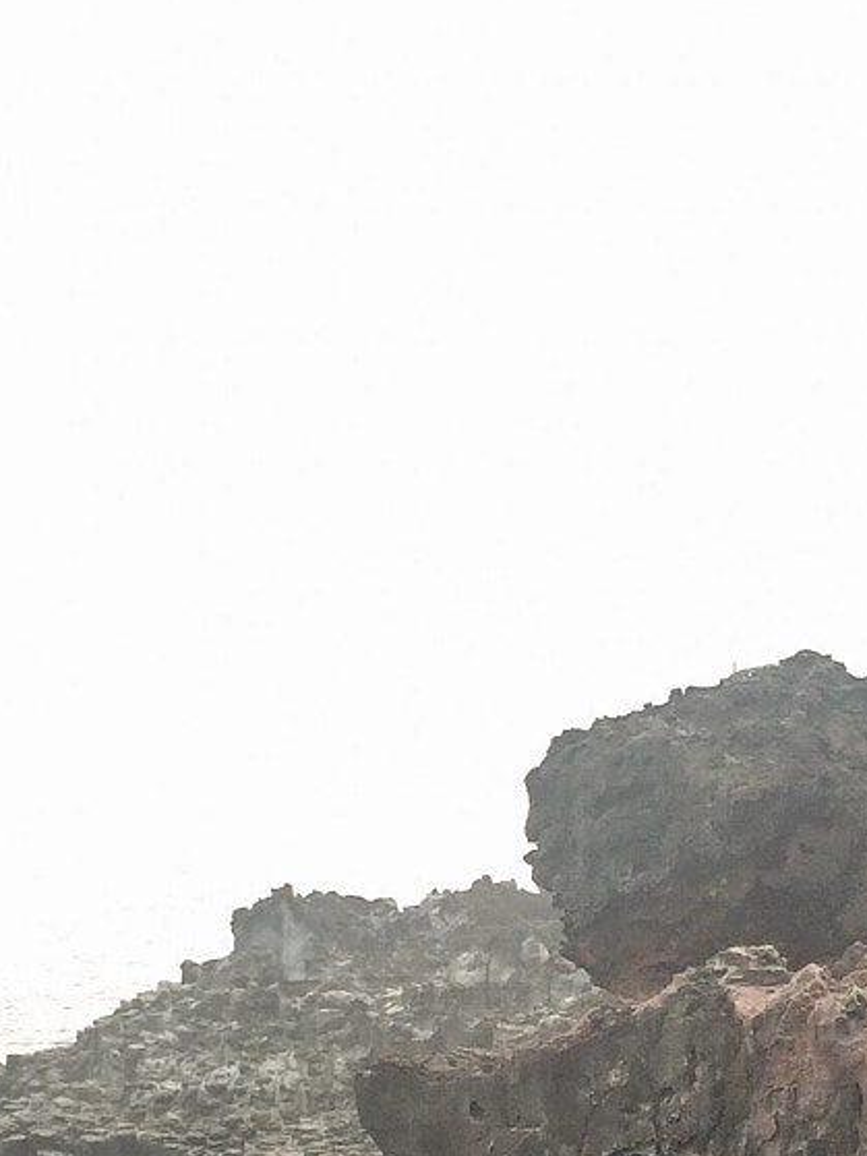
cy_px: 1295
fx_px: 2773
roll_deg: -0.8
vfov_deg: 22.2
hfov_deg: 17.6
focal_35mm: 83
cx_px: 695
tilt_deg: -12.1
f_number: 2.2
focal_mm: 4.15
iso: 32
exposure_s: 1/323
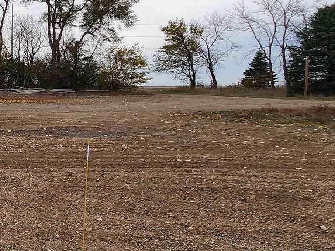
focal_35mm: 44
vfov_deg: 32.8
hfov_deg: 27.0
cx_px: -189
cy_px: 100
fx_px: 426
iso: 50
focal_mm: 2.2
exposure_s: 1/250
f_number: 2.2
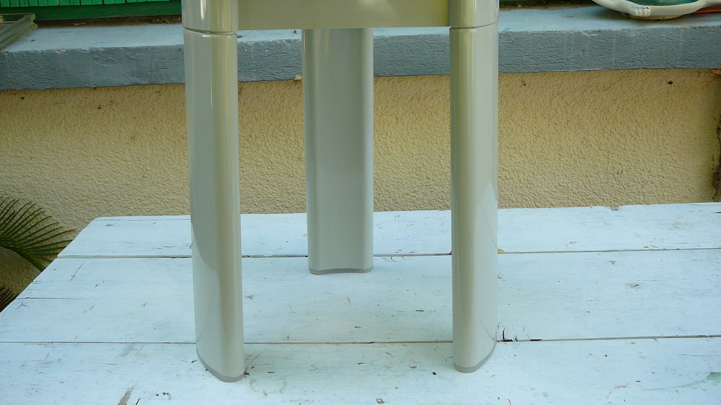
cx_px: 361
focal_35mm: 39
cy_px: 181
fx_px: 746
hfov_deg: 51.6
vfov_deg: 30.4
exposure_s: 1/80
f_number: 2.8
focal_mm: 5.2
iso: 80
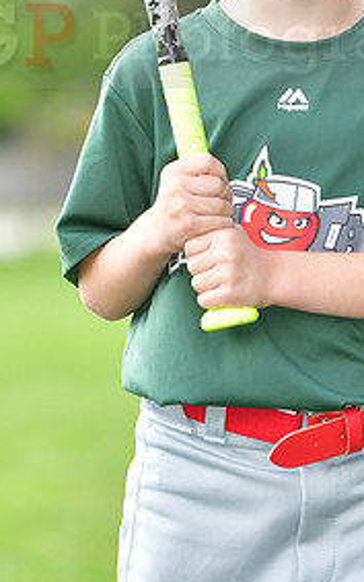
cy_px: 23
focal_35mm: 408
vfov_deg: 5.1
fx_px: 6473
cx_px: 242
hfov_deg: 3.2
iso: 500
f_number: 4
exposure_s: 1/1250
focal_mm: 130
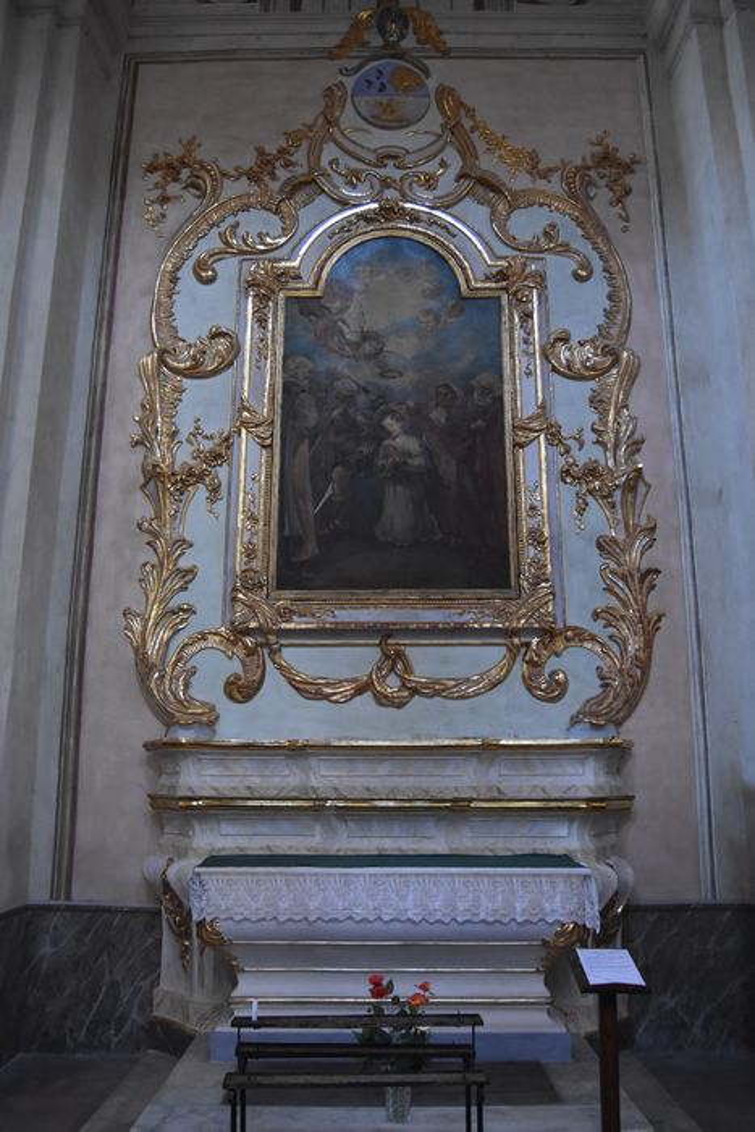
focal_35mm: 27
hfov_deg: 47.9
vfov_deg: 67.4
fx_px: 849
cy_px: 566
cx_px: 378
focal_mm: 18
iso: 3200
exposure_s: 1/60
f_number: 3.5
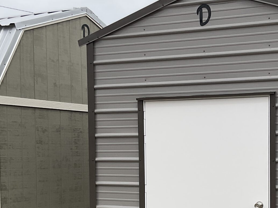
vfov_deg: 20.2
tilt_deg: -3.4
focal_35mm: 72
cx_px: 263
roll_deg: -0.6
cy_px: 172
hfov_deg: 26.0
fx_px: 578
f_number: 1.8
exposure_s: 1/2427
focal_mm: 3
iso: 16
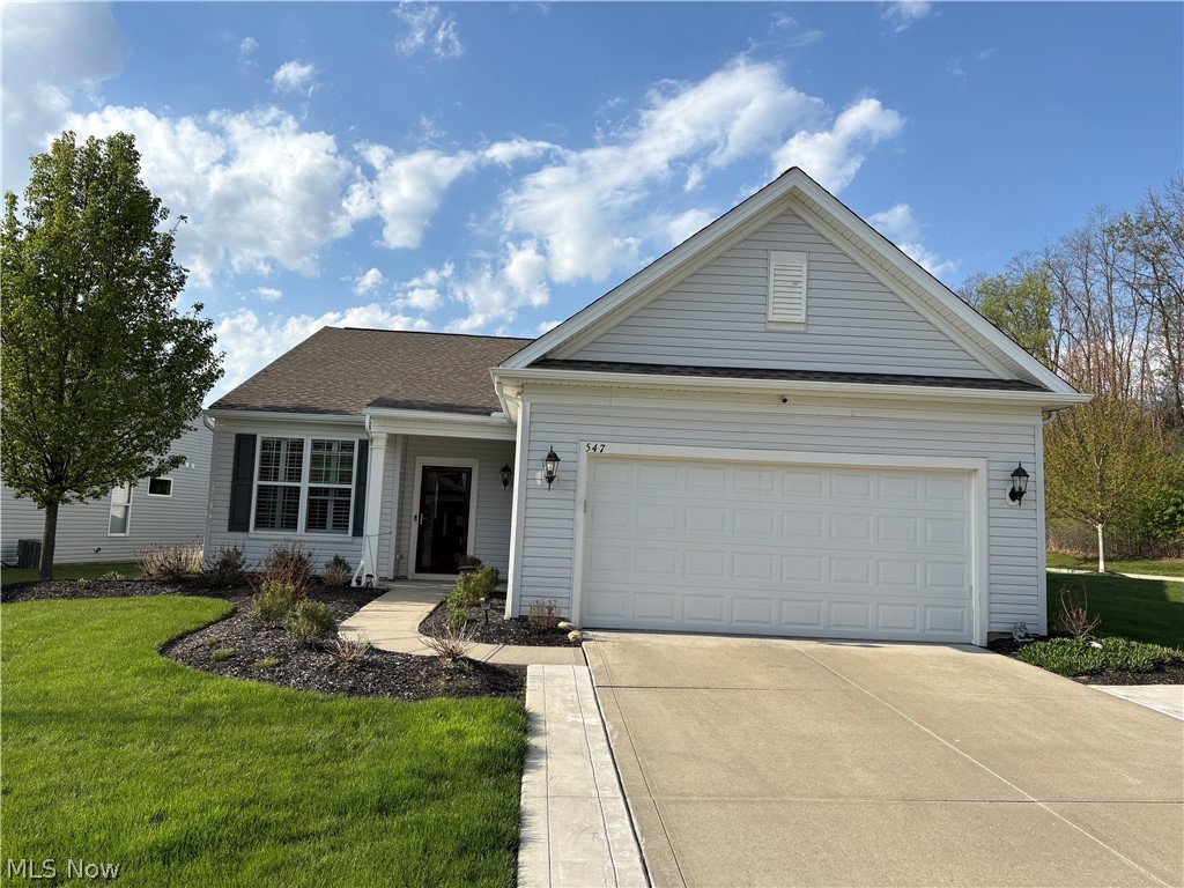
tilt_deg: +6.0
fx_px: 889
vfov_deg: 53.1
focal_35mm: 26
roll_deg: -2.7
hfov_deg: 67.3
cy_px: 444
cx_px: 592
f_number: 1.6
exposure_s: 1/3623
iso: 50
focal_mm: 5.96
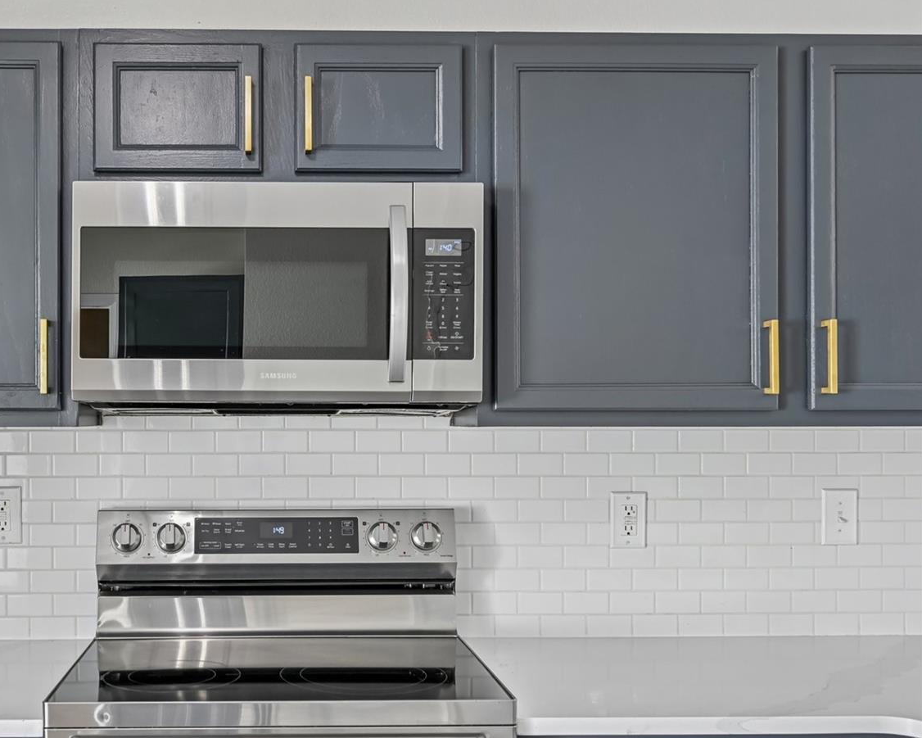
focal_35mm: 40
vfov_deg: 37.3
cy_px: 409
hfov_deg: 44.8
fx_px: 1092
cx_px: 271
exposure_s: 1/10
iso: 400
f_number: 9
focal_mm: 30
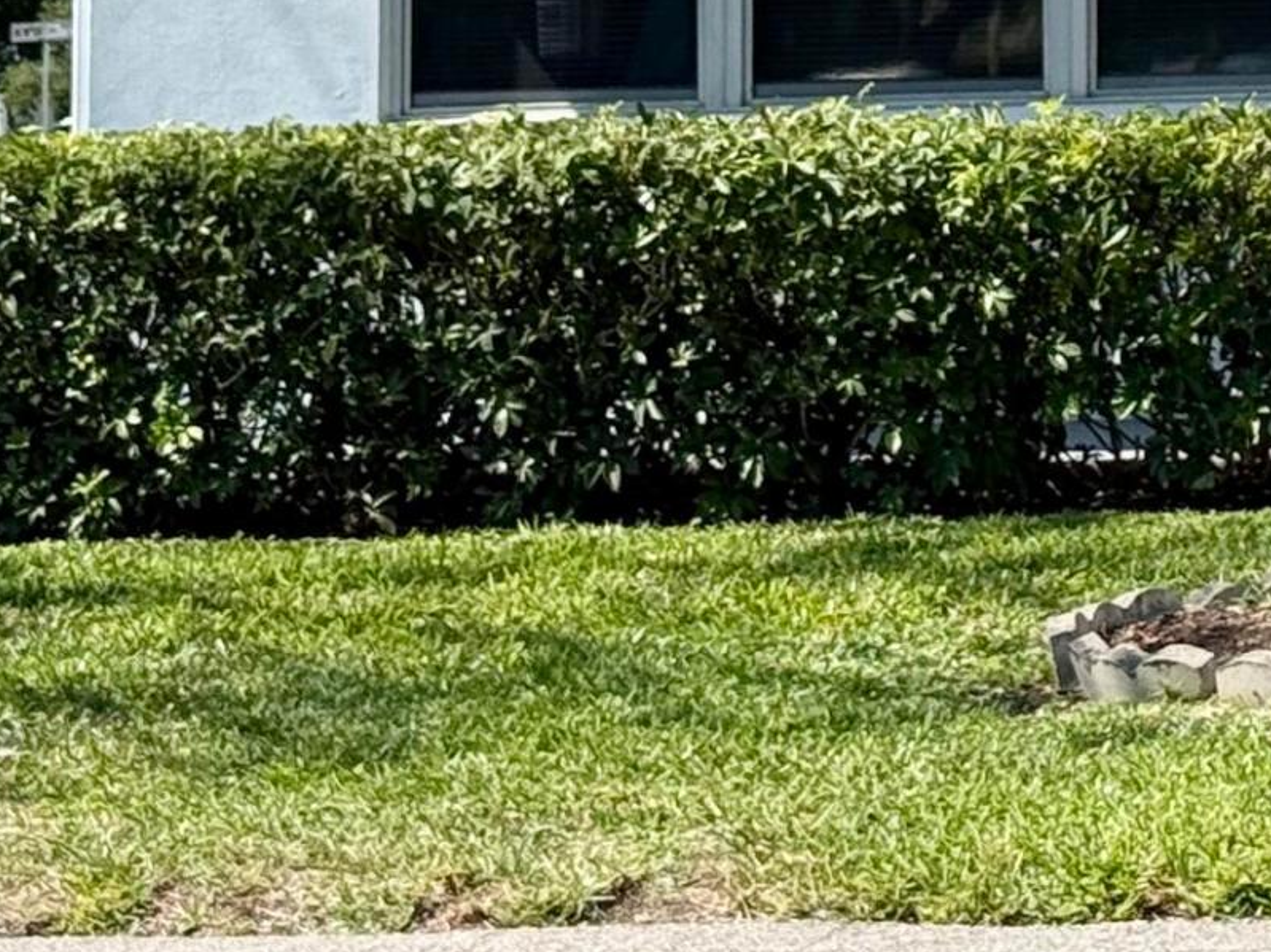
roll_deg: +1.4
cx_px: 1596
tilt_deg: +7.8
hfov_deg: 11.2
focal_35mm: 173
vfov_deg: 8.3
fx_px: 6351
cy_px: -682
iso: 80
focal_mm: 6.76
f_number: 1.78
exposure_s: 1/3096
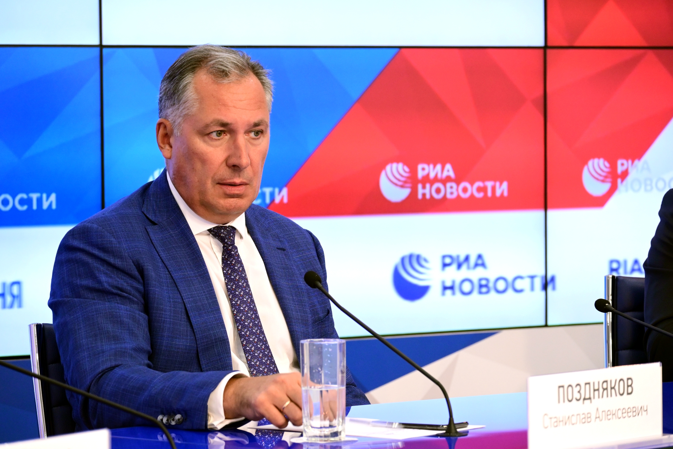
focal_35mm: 144
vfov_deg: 9.5
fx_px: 2692
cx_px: 336
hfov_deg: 14.3
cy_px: 224
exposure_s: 1/60
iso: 2000
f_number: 5
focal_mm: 96
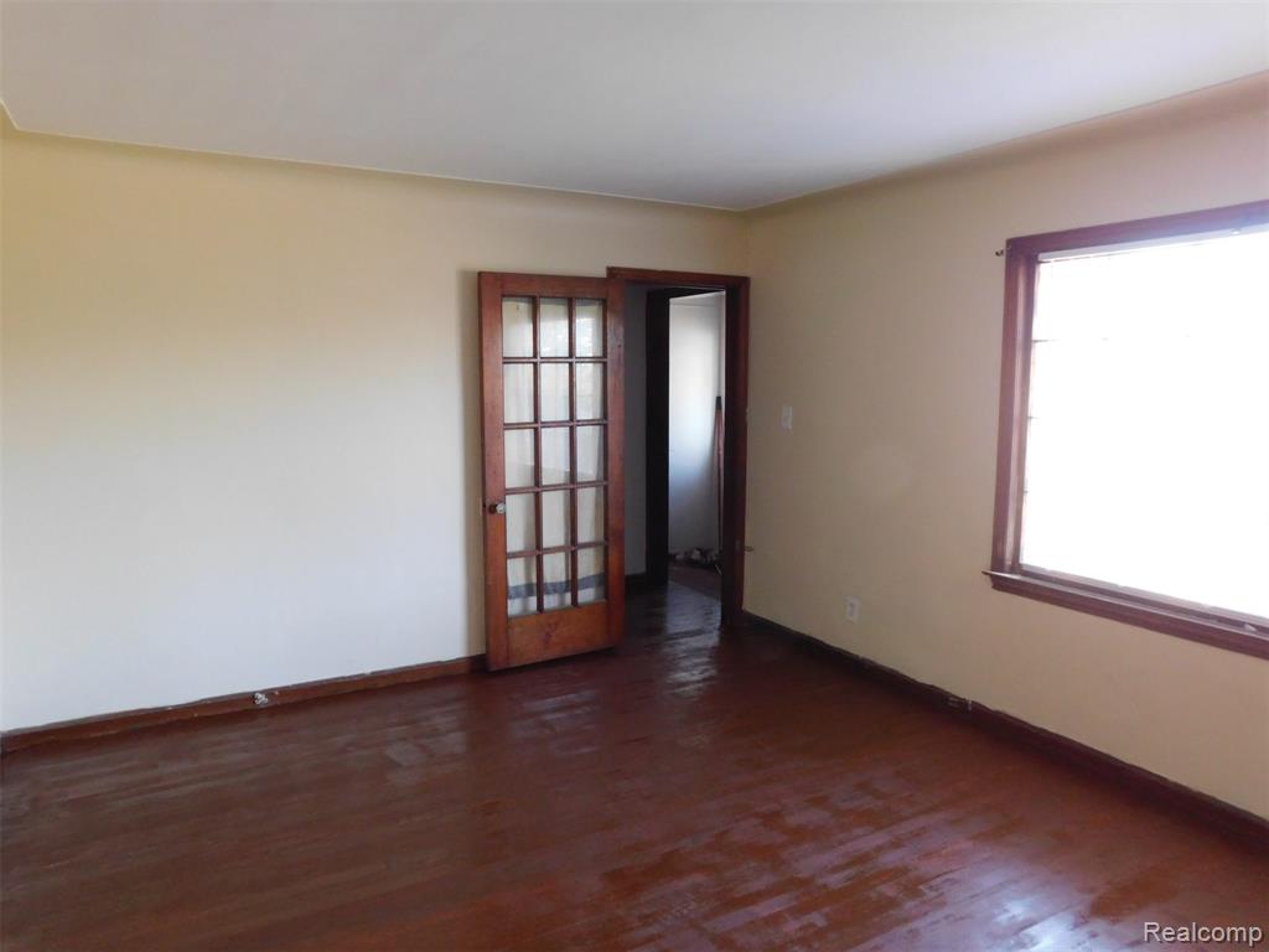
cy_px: 476
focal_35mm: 23
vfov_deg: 58.9
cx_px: 634
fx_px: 843
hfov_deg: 73.9
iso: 400
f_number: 3
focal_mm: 4
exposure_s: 1/30
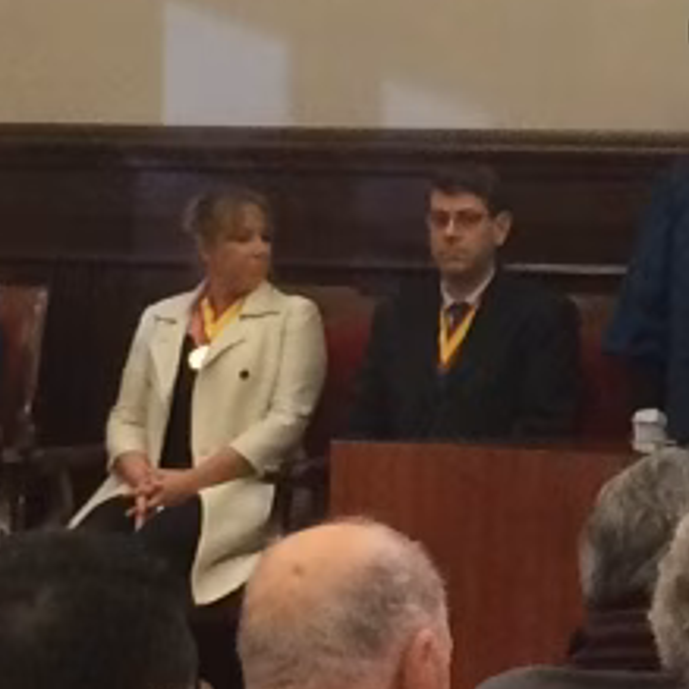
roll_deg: -1.3
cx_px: 853
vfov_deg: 9.2
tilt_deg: +2.1
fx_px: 4301
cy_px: 217
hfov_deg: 9.0
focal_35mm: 191
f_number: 2.2
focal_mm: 4.15
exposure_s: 1/33
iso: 250
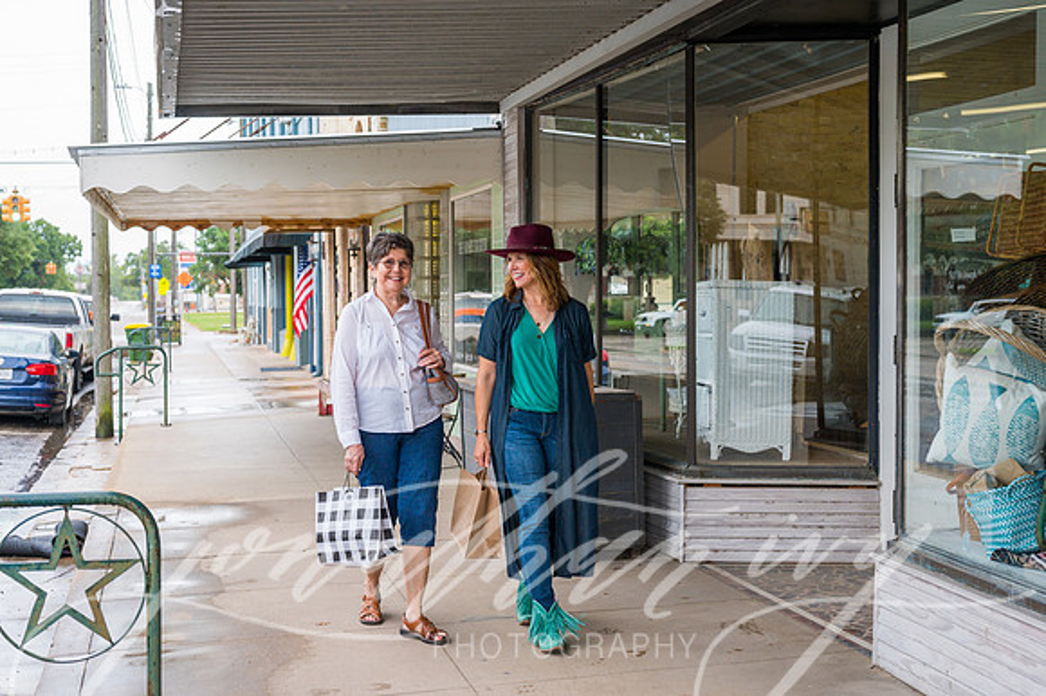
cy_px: 348
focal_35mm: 50
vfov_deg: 27.0
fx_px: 1452
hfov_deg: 39.6
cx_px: 523
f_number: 4.5
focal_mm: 50
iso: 640
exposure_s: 1/640
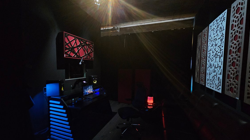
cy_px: 75
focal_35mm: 15
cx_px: 119
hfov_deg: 102.9
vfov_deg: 70.4
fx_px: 99
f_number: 2.2
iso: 500
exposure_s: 1/71
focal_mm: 2.2
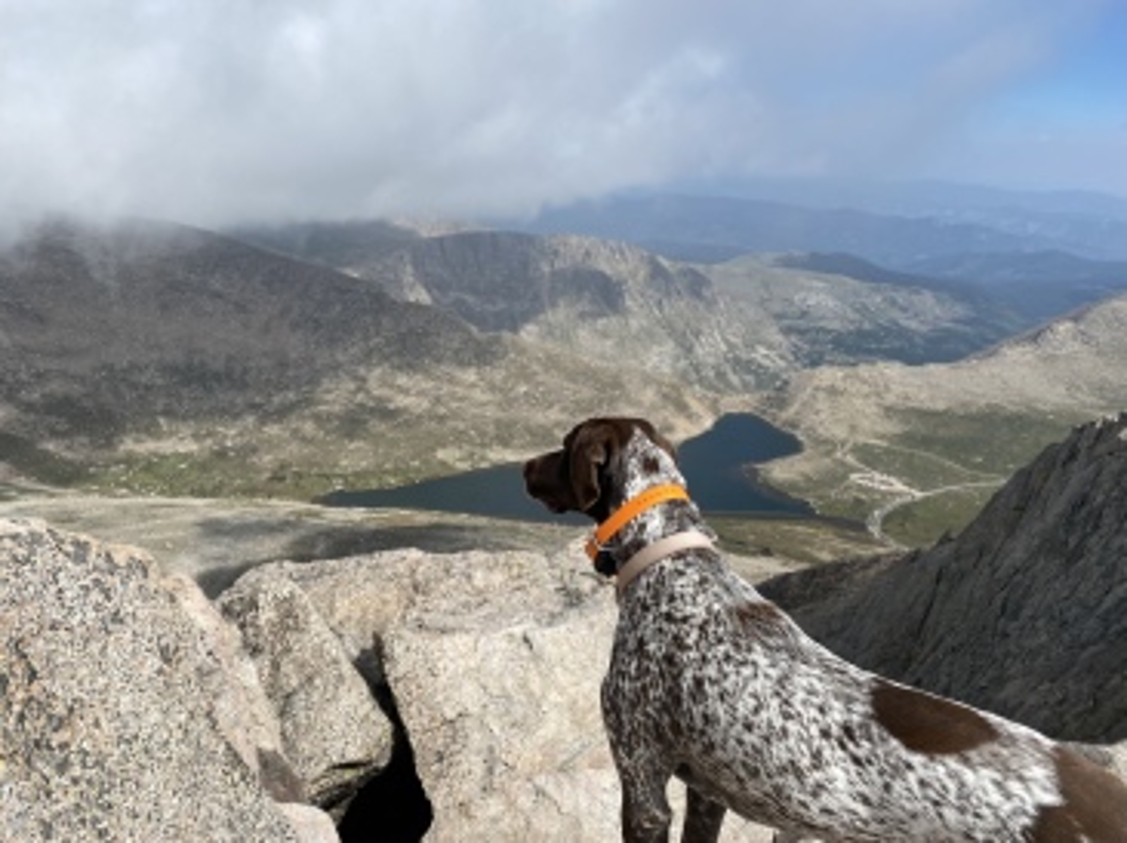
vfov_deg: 53.0
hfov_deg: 67.3
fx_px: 846
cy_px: 422
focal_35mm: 26
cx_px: 564
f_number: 1.8
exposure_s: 1/4115
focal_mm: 4.25
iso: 32
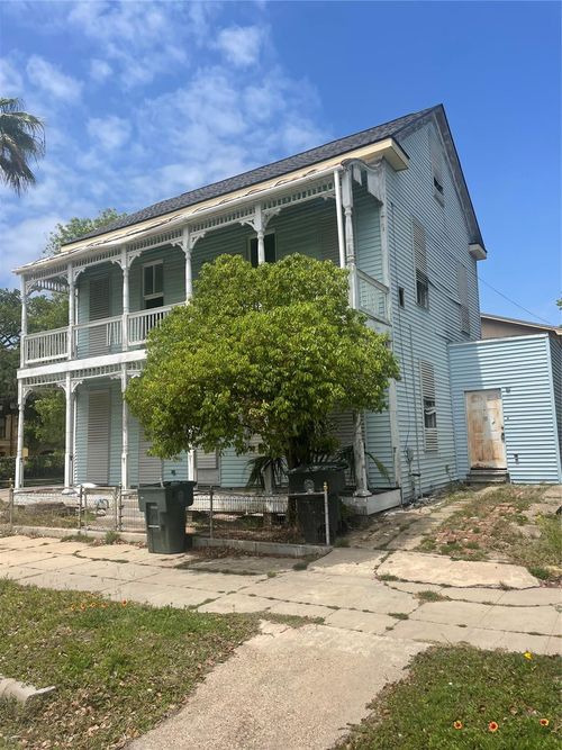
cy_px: 375
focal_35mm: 26
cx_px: 281
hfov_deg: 53.0
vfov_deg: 67.3
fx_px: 563
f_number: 1.6
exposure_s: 1/4464
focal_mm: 4.2
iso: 32
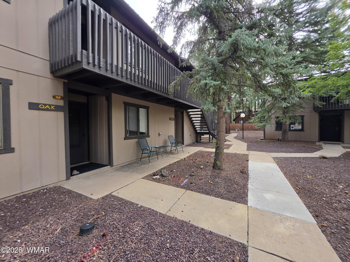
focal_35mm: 13
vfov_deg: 89.9
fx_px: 131
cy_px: 131
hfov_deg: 106.2
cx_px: 175
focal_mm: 2.2
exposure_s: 1/719
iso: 64
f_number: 1.9
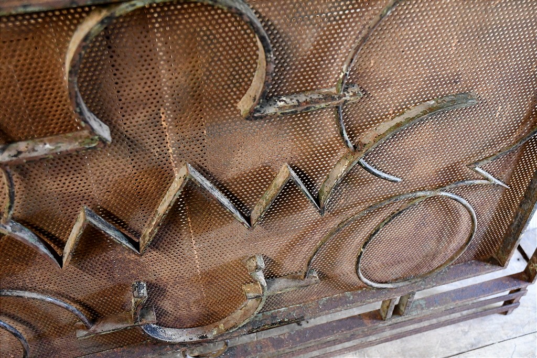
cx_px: 268
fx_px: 641
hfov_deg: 45.4
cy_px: 179
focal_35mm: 43
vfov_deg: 31.2
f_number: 3.8
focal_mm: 29
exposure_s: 1/100
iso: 3200
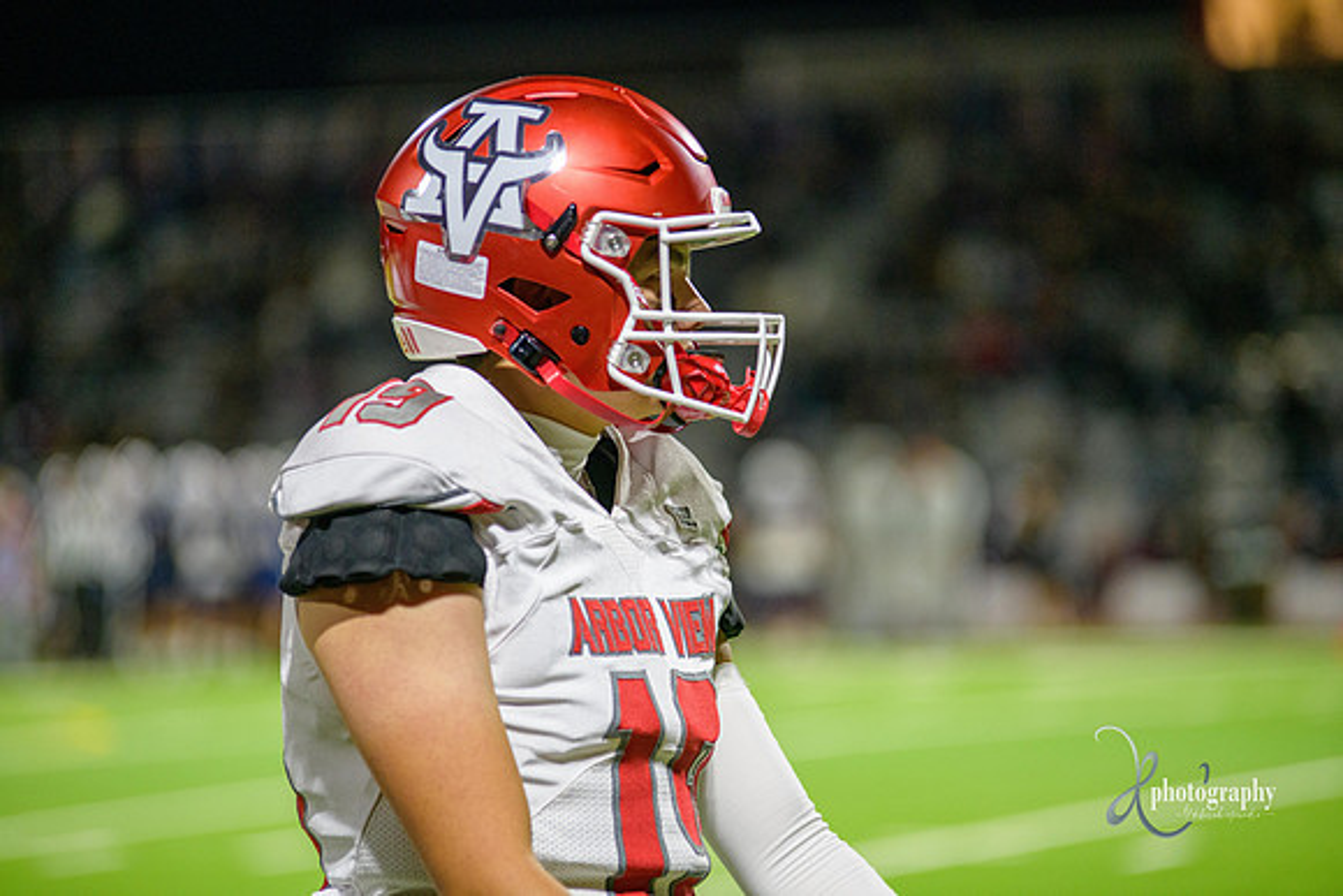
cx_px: 672
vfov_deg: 8.3
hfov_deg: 12.4
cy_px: 448
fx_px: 6157
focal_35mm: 165
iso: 2000
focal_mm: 165
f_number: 2.8
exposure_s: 1/320
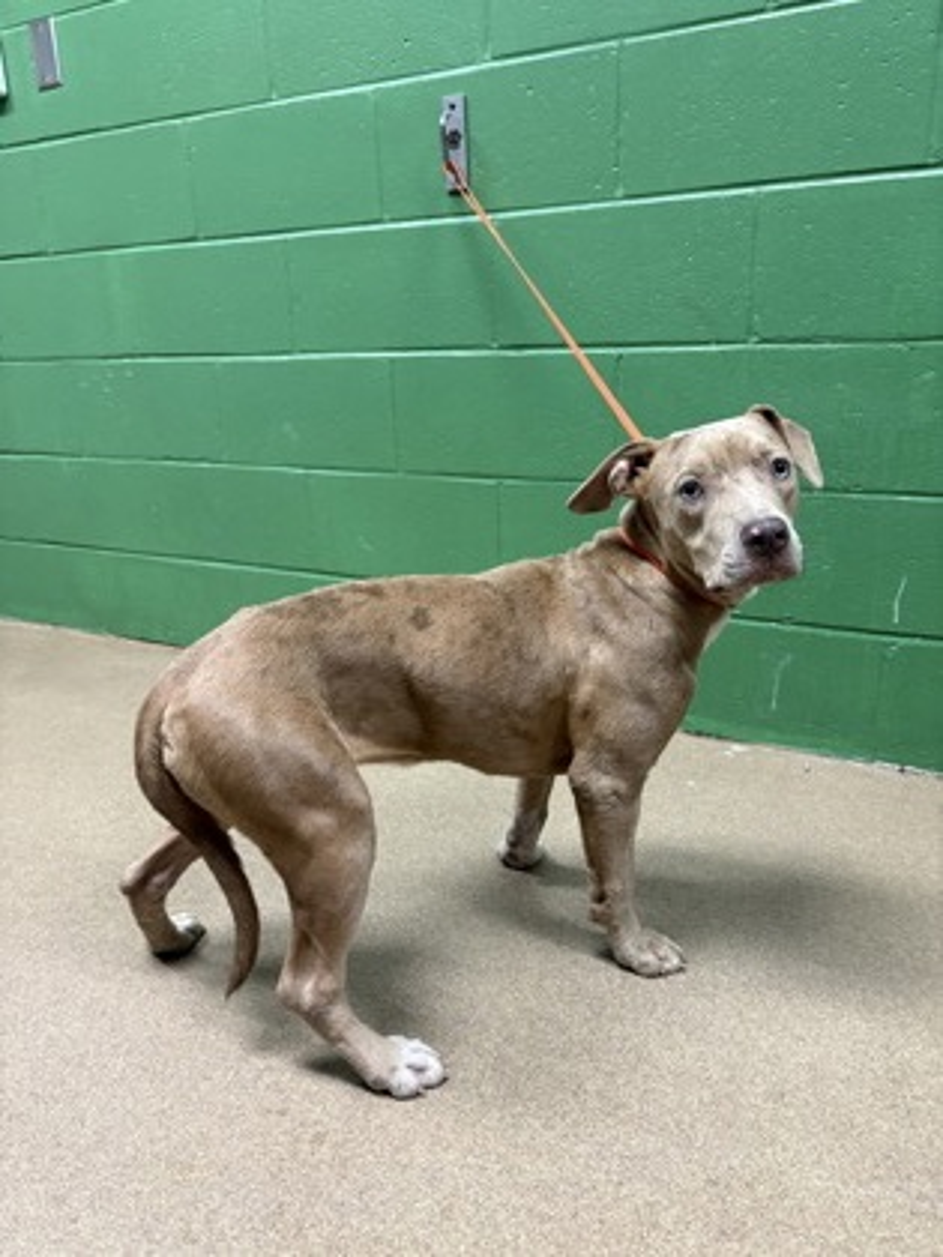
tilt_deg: -16.1
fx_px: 944
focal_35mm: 26
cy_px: 628
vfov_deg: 67.3
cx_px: 472
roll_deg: +1.5
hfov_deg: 53.1
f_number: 1.6
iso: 320
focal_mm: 5.96
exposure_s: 1/60
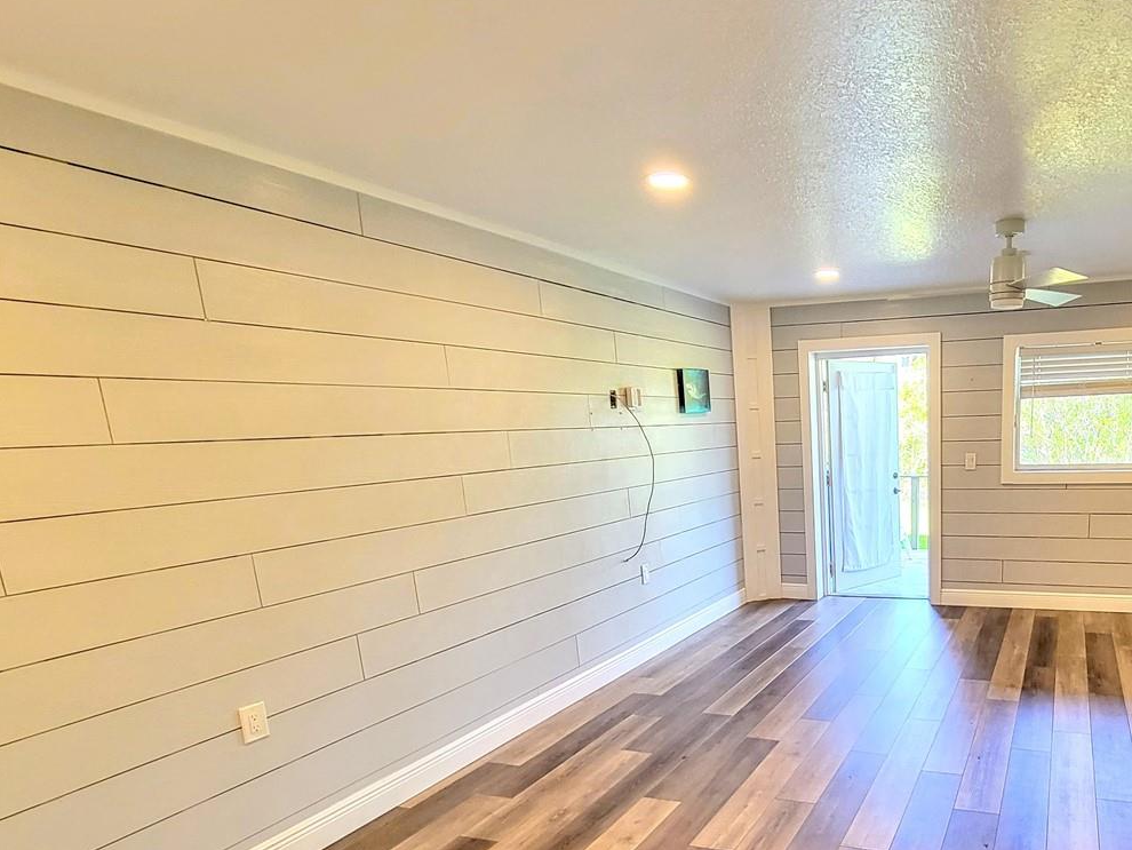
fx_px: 687
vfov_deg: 61.4
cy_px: 587
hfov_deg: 73.8
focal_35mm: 21
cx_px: 839
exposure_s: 1/60
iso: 125
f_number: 2.2
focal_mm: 2.2
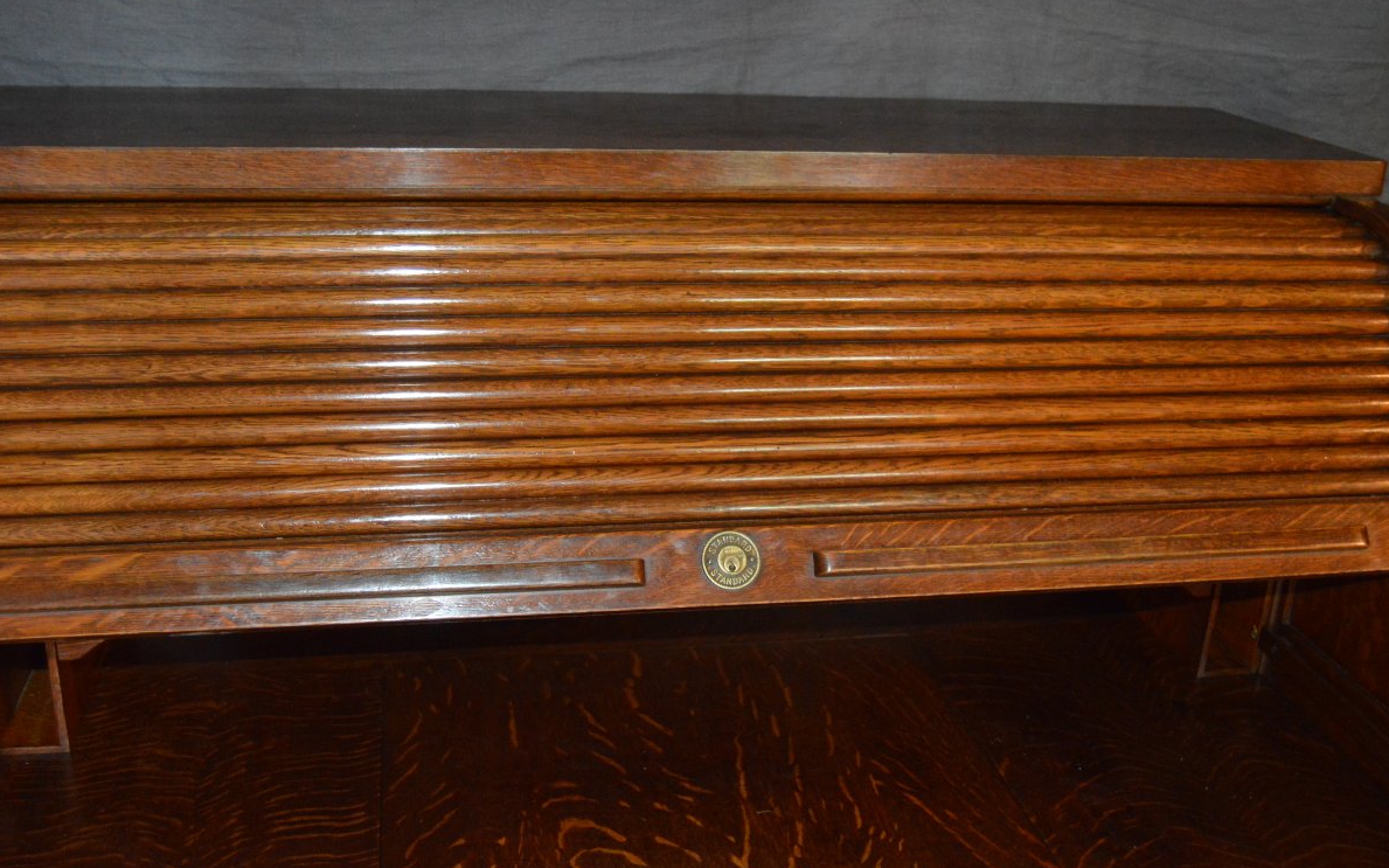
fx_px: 1401
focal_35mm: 37
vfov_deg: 34.4
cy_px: 453
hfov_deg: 52.8
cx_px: 696
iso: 3200
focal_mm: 24
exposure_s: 1/60
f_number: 3.8
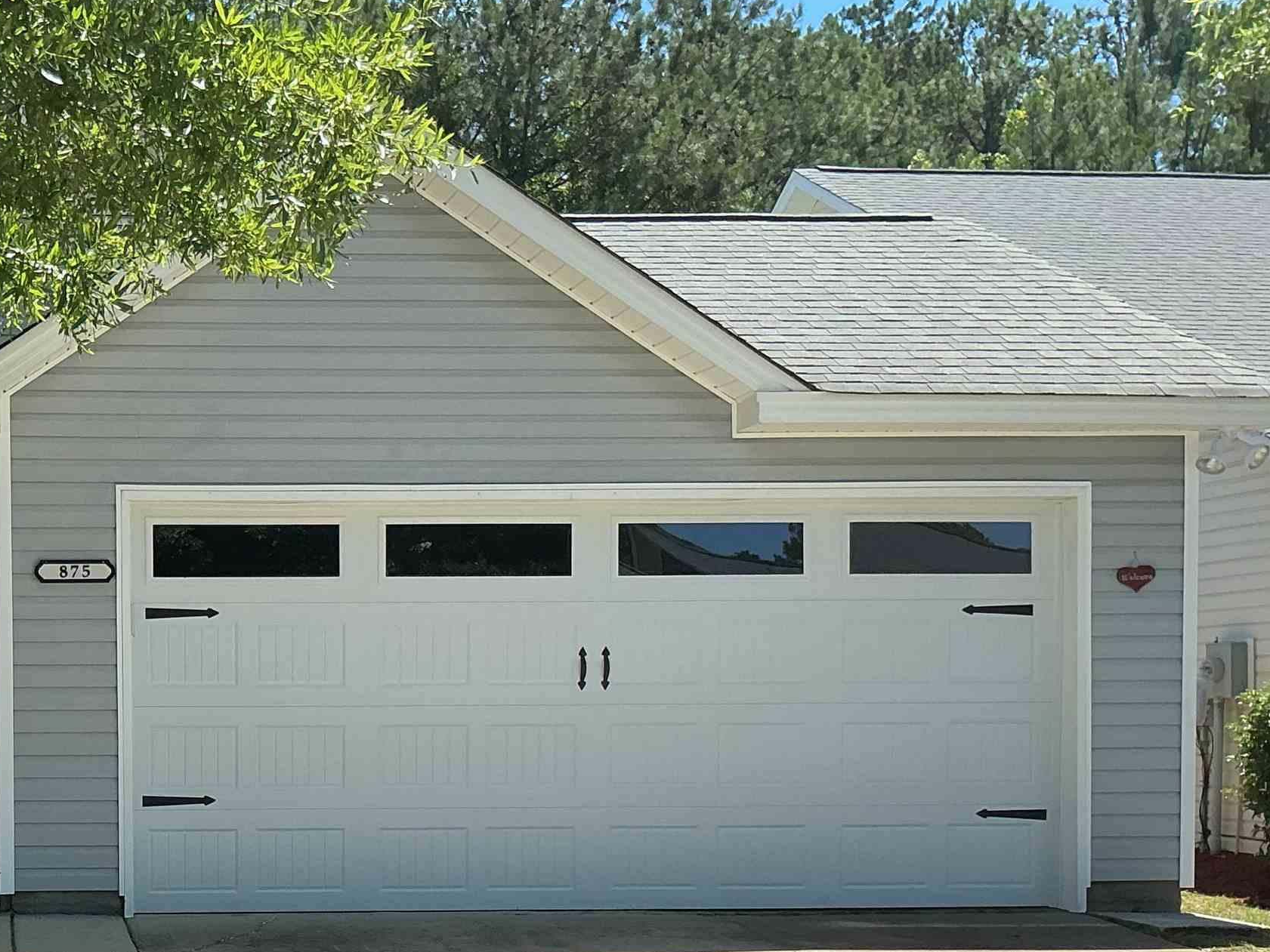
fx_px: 1945
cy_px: 776
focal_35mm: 53
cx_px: 110
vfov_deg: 26.9
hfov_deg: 34.1
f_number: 1.8
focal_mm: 3
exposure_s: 1/1076
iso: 25
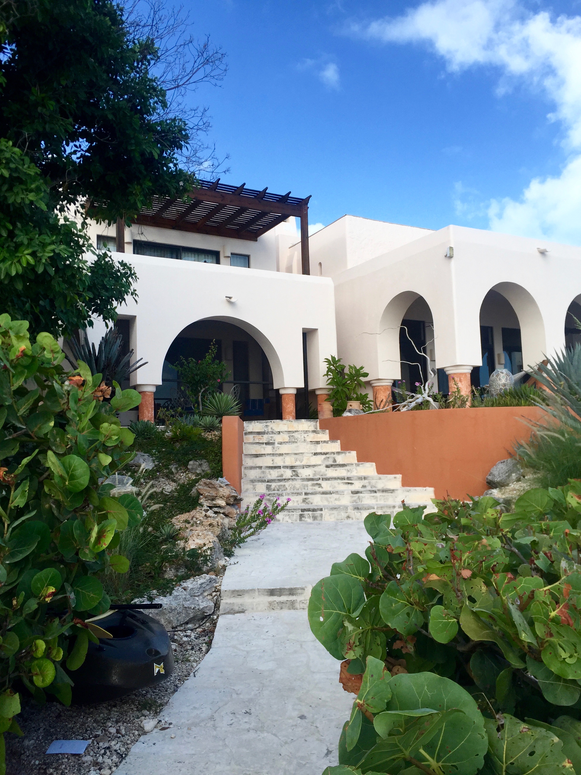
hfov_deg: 48.2
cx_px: 290
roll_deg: +1.3
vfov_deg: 61.7
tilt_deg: +5.7
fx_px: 649
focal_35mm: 29
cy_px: 388
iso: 32
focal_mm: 4.15
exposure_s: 1/1163
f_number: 2.2
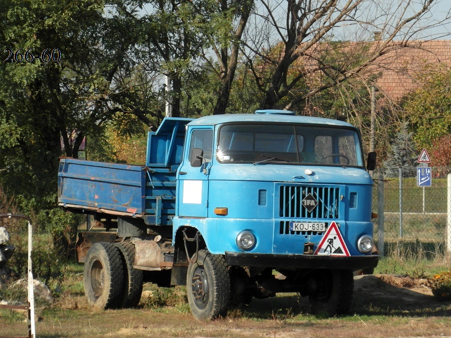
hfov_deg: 11.1
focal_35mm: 178
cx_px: 226
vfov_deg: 8.3
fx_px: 2318
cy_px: 169
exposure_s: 1/250
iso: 80
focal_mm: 28.9
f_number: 5.6
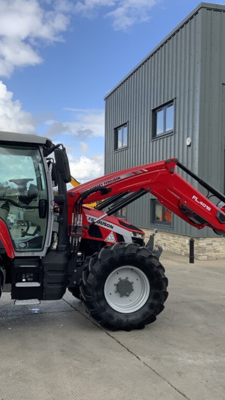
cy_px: 202
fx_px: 456
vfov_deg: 47.4
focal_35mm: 43
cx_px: 100
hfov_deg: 27.7
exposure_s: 1/1015
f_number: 1.8
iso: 16
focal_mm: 3
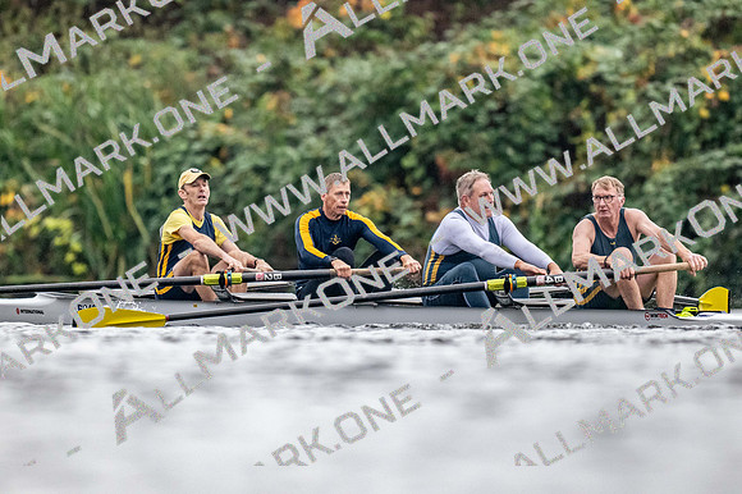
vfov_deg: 1.5
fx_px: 18539
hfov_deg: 2.3
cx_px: 371
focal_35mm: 900
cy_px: 247
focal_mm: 600
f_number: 4
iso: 2800
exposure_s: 1/2500
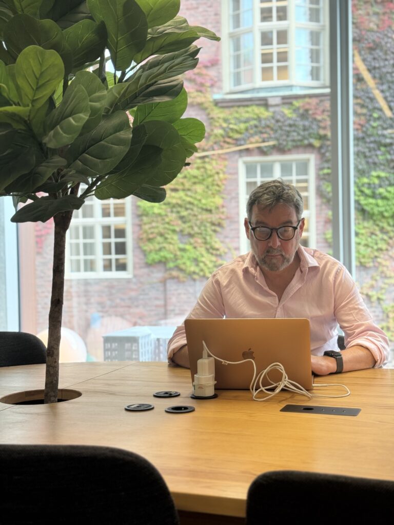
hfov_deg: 30.3
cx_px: 197
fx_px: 728
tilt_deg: -0.5
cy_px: 262
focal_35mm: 48
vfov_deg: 39.7
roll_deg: +0.5
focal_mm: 6.76
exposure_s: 1/100
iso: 64
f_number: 1.78
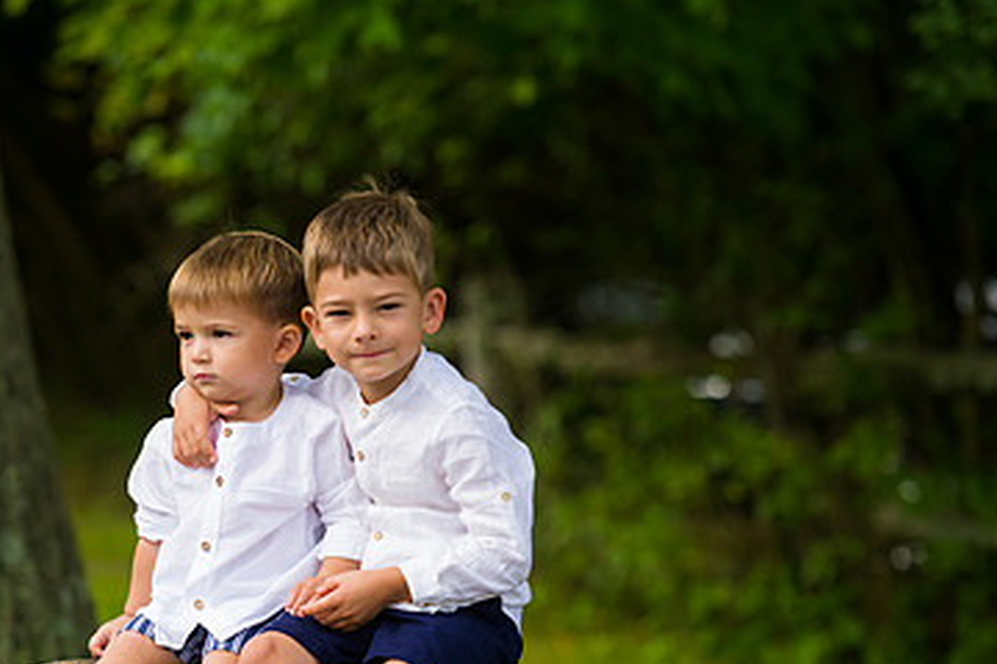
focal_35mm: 258
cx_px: 335
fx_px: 7145
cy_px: 530
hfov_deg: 8.0
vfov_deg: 5.3
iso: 200
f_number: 4
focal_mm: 160
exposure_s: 1/800
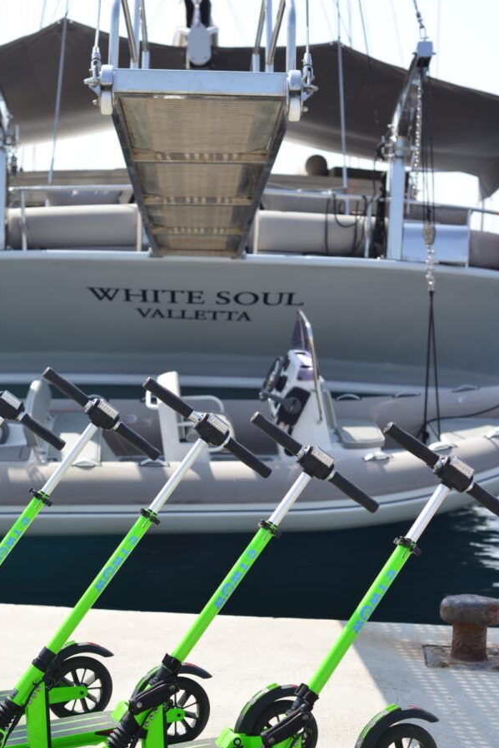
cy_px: 454
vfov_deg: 31.3
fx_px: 1331
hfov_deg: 21.2
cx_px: 194
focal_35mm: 64
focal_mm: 50
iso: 100
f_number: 5
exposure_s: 1/400
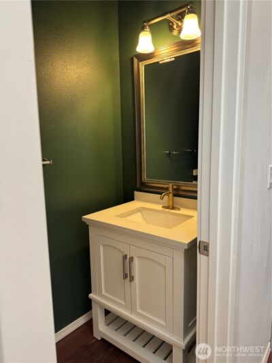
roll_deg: +2.1
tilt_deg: -8.1
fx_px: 251
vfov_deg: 71.6
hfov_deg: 56.8
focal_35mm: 24
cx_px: 136
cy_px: 182
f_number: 1.78
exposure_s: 1/60
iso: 200
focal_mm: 6.76
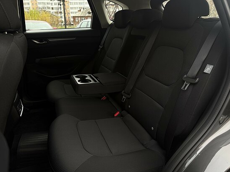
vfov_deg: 56.8
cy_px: 86
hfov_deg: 71.6
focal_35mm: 24
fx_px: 159
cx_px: 115
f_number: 1.78
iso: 160
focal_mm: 6.76
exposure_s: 1/121
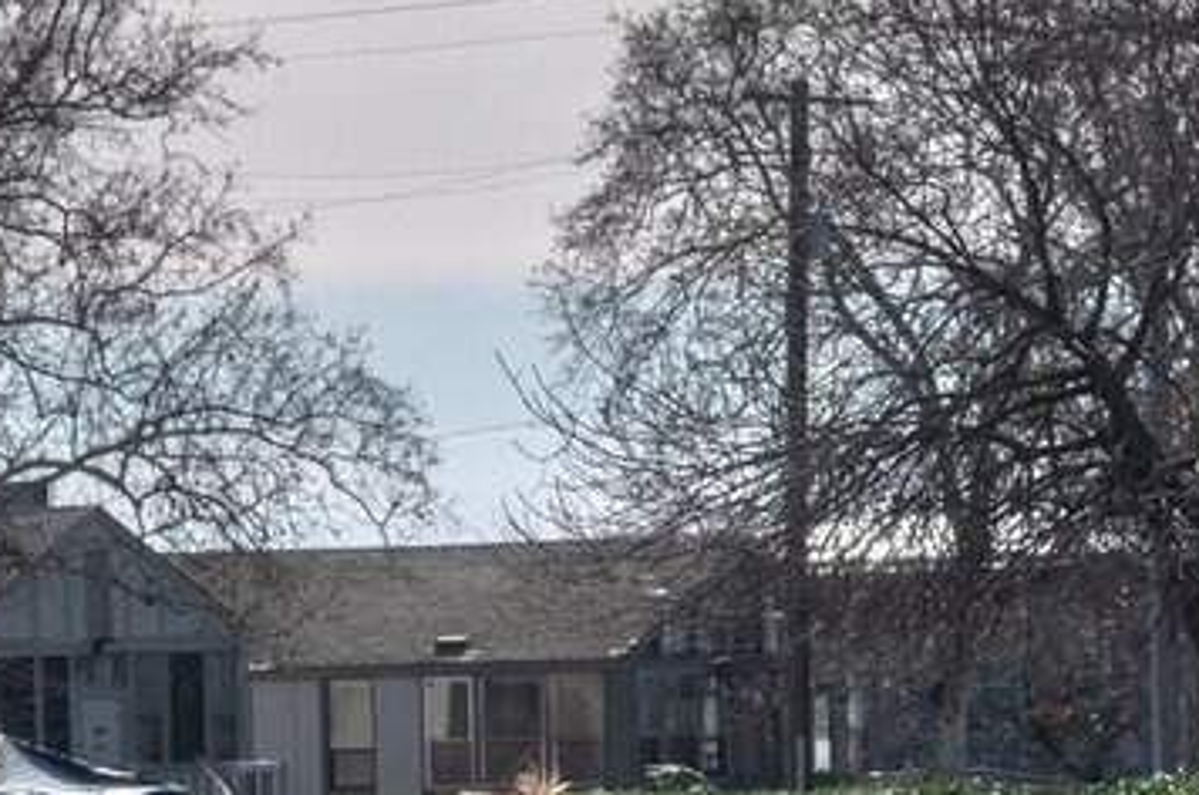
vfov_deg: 3.4
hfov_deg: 5.1
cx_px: 465
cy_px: 1061
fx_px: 13464
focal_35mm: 405
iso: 200
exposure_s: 1/250
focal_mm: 120
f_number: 14
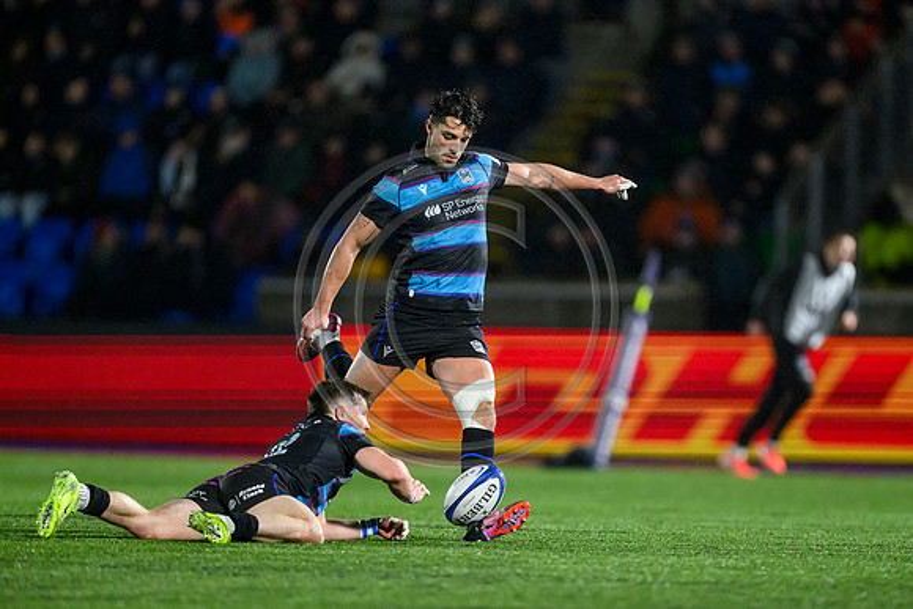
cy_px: 335
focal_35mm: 441
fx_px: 11180
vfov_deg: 3.1
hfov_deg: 4.7
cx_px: 503
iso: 8000
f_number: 3.2
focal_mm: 400
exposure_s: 1/3200
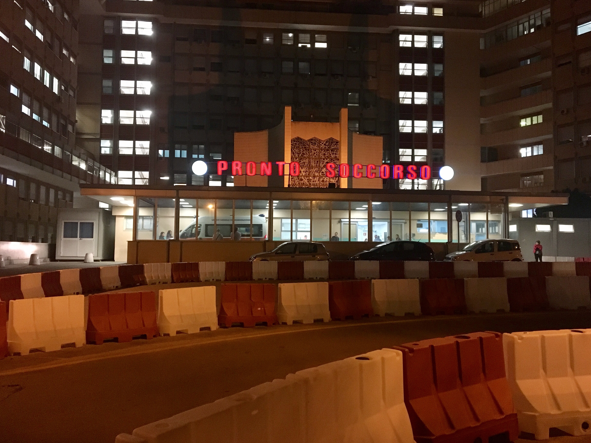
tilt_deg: +3.0
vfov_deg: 46.8
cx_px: 299
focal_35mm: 30
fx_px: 512
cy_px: 221
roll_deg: -0.3
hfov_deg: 60.0
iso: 250
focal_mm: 4.15
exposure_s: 1/17
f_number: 2.2
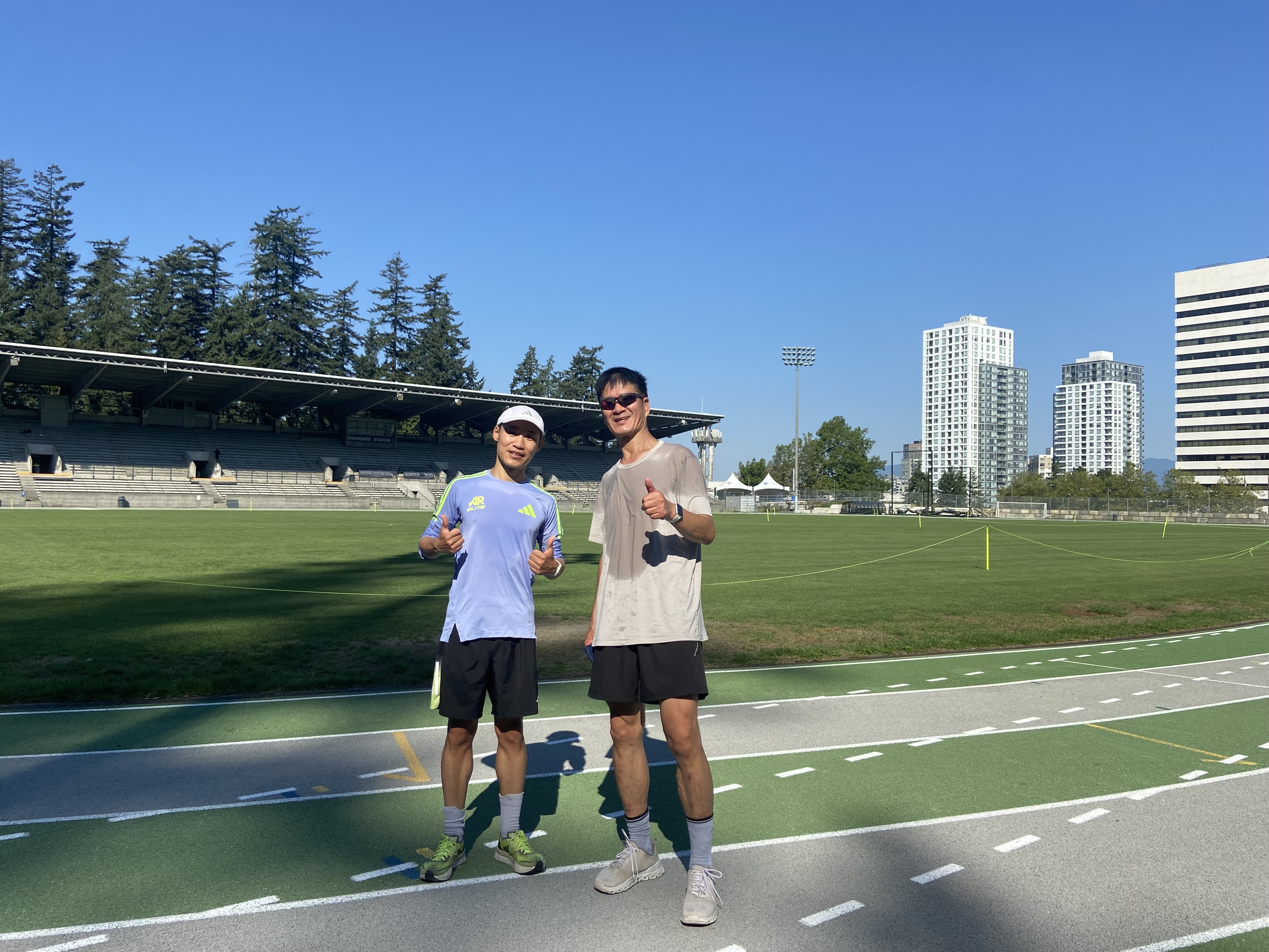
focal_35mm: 26
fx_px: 953
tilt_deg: +0.6
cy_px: 476
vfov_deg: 53.1
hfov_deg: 67.3
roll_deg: -1.2
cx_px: 634
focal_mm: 4.25
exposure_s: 1/2967
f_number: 1.8
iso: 32
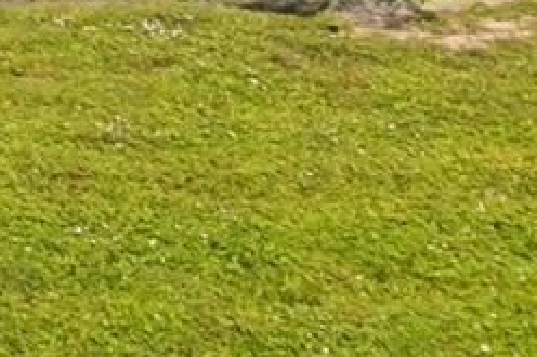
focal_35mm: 142
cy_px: -455
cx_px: -736
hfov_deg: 11.8
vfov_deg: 8.9
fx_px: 2117
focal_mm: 8.38
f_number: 2.8
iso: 100
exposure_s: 1/240
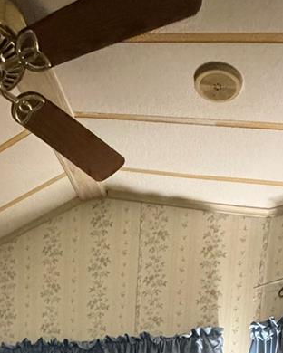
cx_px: 30
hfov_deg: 33.8
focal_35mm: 42
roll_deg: -2.2
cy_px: 504
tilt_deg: -8.1
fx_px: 440
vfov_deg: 30.0
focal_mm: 2.22
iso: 1000
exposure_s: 1/40
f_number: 2.2
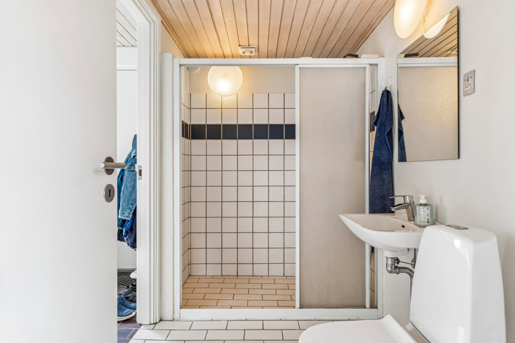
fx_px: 322
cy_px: 172
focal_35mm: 22
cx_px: 258
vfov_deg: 56.1
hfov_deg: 77.3
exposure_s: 1/4
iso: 200
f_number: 8
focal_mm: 15
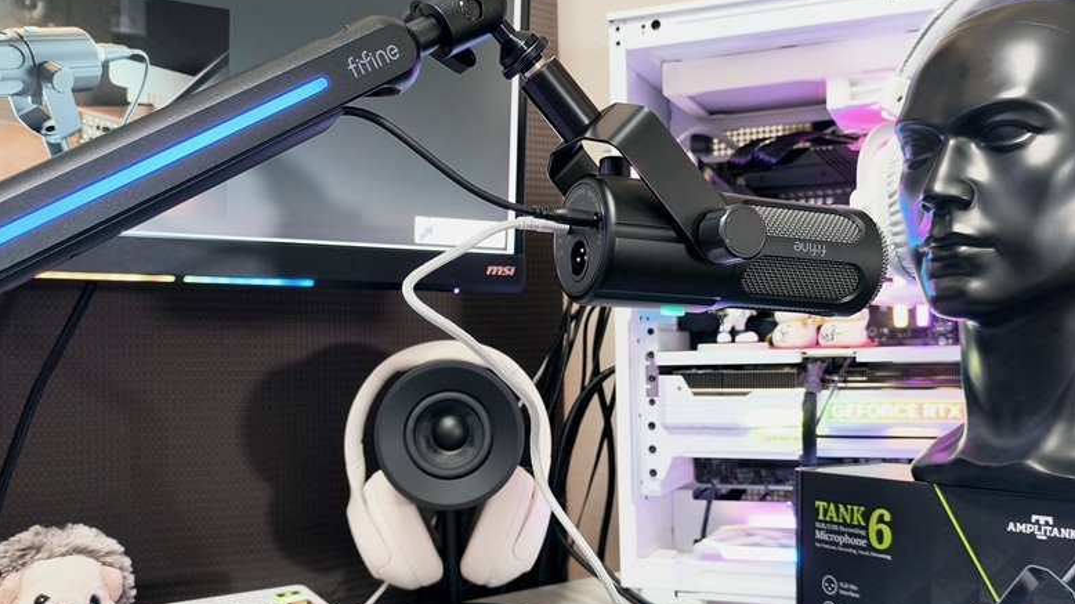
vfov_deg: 35.5
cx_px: 550
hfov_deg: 59.5
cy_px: 358
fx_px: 940
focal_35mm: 33
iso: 800
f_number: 1.65
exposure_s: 1/50
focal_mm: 6.14
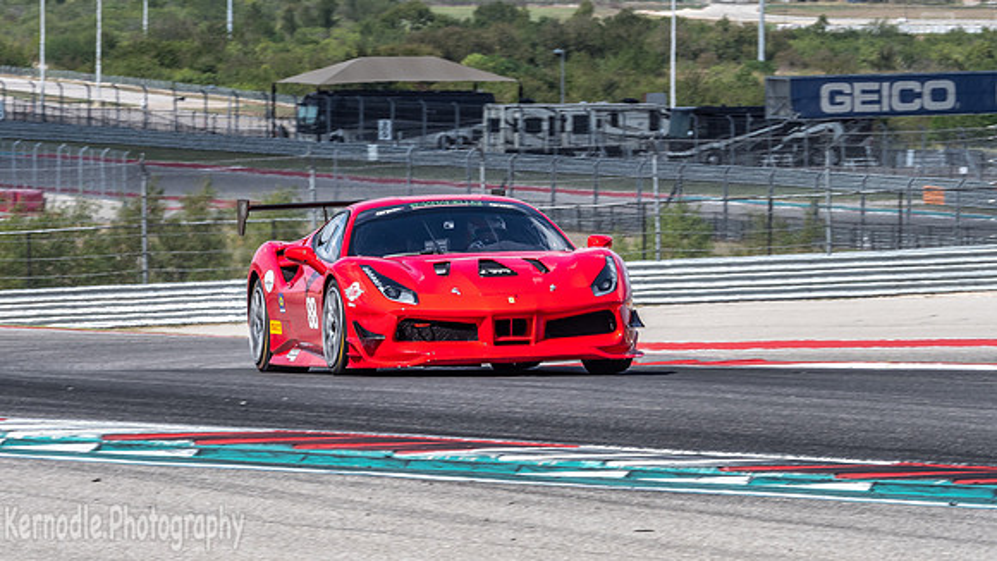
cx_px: 498
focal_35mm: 327
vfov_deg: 3.7
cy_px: 187
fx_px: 8639
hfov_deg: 6.6
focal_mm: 150
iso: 200
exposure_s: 1/200
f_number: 13
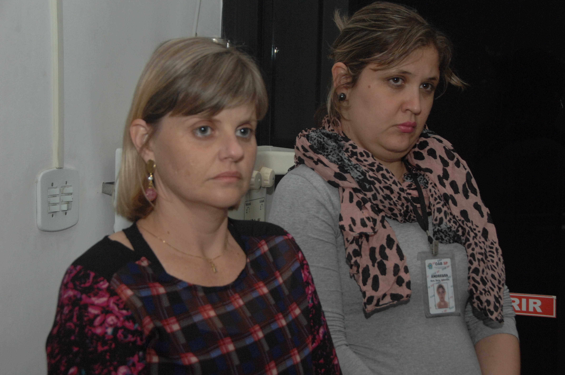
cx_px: 282
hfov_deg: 30.5
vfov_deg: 20.6
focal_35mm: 66
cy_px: 188
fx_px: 1035
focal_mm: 44
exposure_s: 1/250
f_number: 7.1
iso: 800
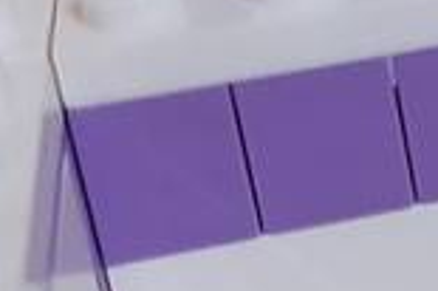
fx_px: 1981
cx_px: 1224
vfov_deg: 8.3
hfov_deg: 10.1
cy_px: -30
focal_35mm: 163
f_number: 1.7
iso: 200
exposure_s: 1/33
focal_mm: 3.93
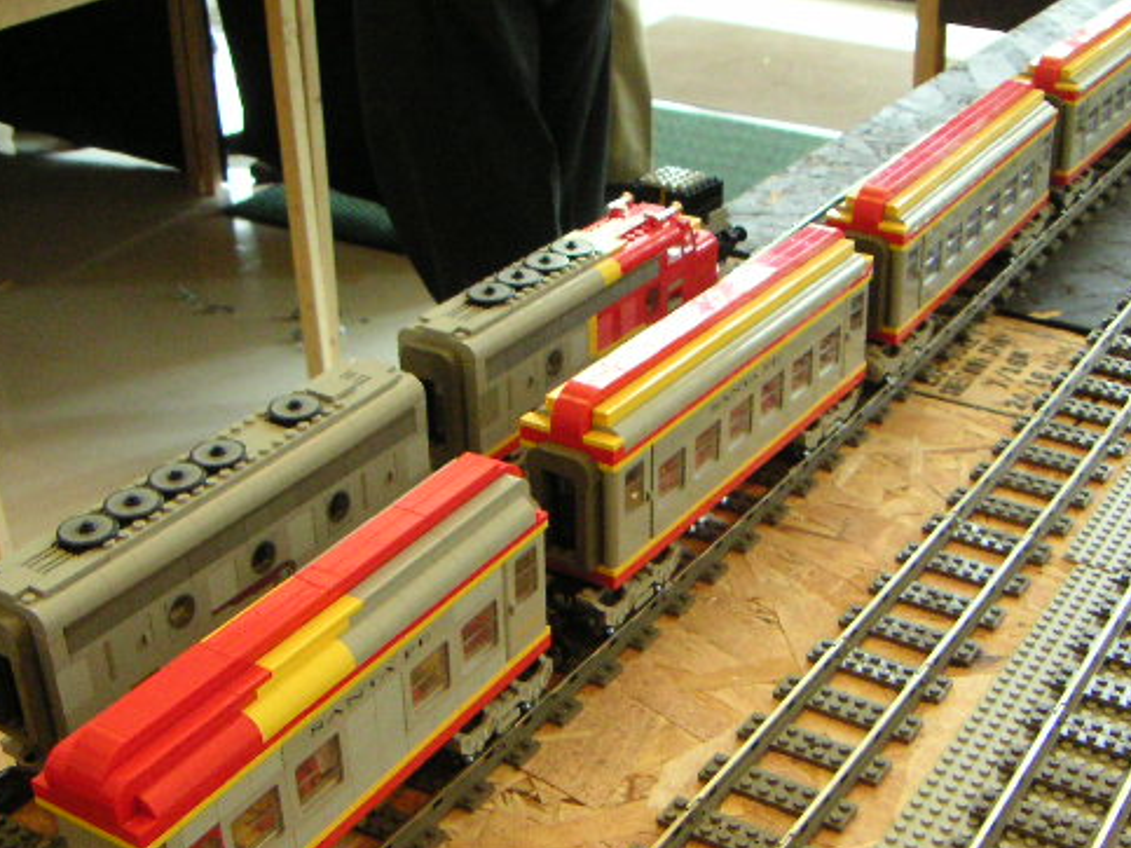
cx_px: 621
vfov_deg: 29.6
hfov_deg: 38.9
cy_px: 504
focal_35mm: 49
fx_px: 1601
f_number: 2.8
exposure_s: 1/90
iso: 400
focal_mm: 4.8
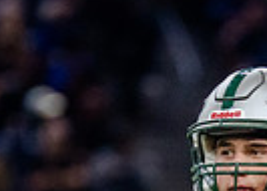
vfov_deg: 1.2
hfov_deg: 1.7
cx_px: 249
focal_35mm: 1188
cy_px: 278
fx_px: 9009
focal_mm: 200
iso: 3200
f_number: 2.8
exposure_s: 1/1250
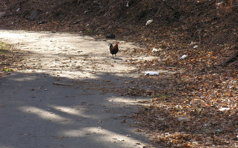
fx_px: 1401
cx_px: 116
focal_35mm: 216
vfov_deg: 6.1
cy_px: 84
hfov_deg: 9.7
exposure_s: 1/88.4
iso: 50
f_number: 5.8
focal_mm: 49
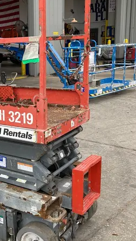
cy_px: 125
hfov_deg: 22.9
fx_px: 320
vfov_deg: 41.3
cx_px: -5
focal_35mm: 50
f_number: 1.8
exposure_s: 1/481
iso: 20
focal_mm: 3.99
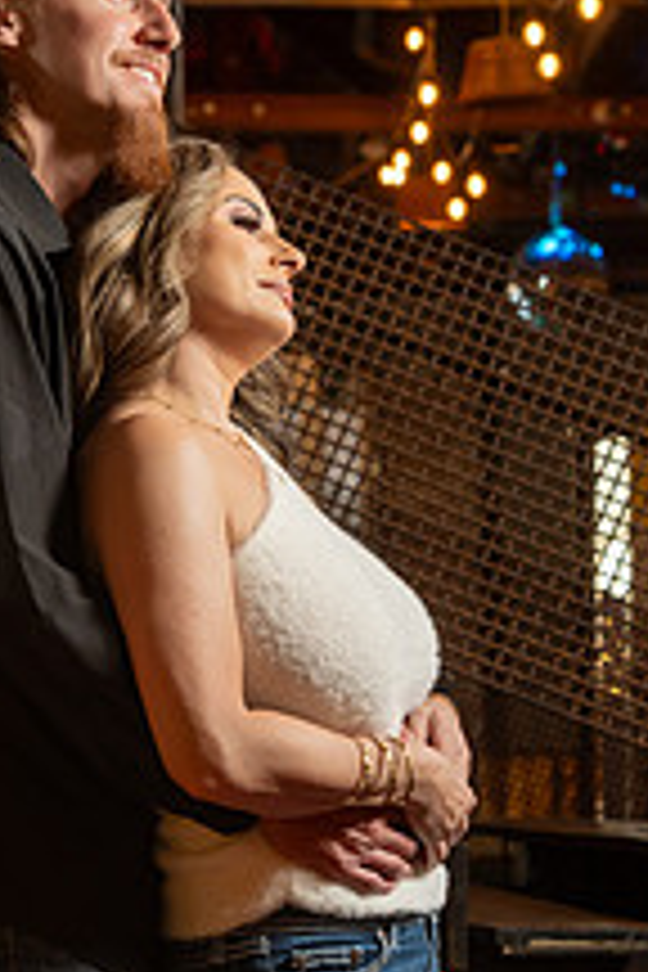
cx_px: 234
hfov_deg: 9.0
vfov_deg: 13.5
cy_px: 495
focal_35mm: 152
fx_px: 4104
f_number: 5.6
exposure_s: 1/40
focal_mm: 73
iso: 500
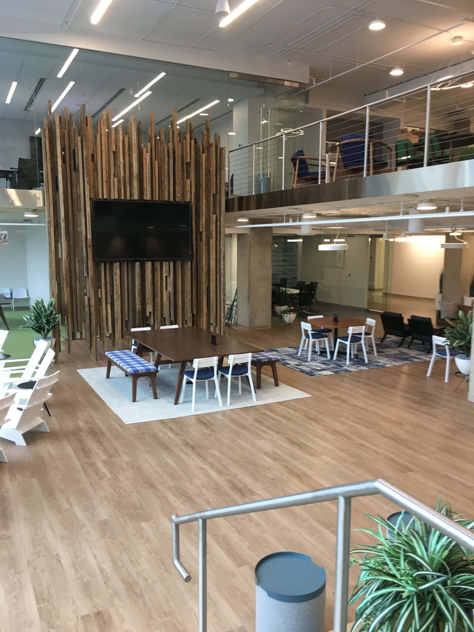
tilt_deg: -6.5
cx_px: 237
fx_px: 529
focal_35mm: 29
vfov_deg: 61.7
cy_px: 316
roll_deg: +0.1
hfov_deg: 48.2
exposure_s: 1/30
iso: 50
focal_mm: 4.15
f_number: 2.2
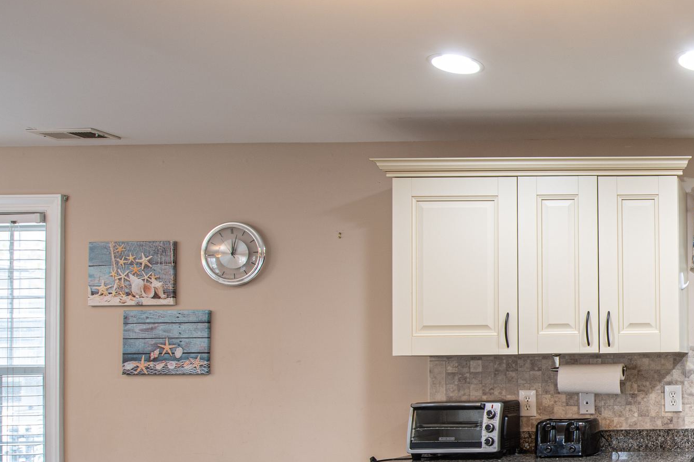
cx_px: 809
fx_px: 713
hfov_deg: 39.4
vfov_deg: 35.0
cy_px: 356
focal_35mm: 37
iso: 64
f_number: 9
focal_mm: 14
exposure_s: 1.3
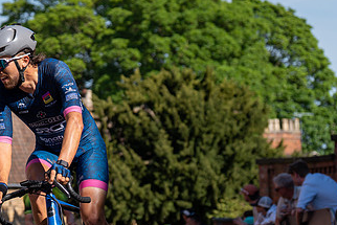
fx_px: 1339
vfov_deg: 9.6
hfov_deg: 14.1
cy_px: 154
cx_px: 1
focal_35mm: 143
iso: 125
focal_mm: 70
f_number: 3.5
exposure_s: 1/1000
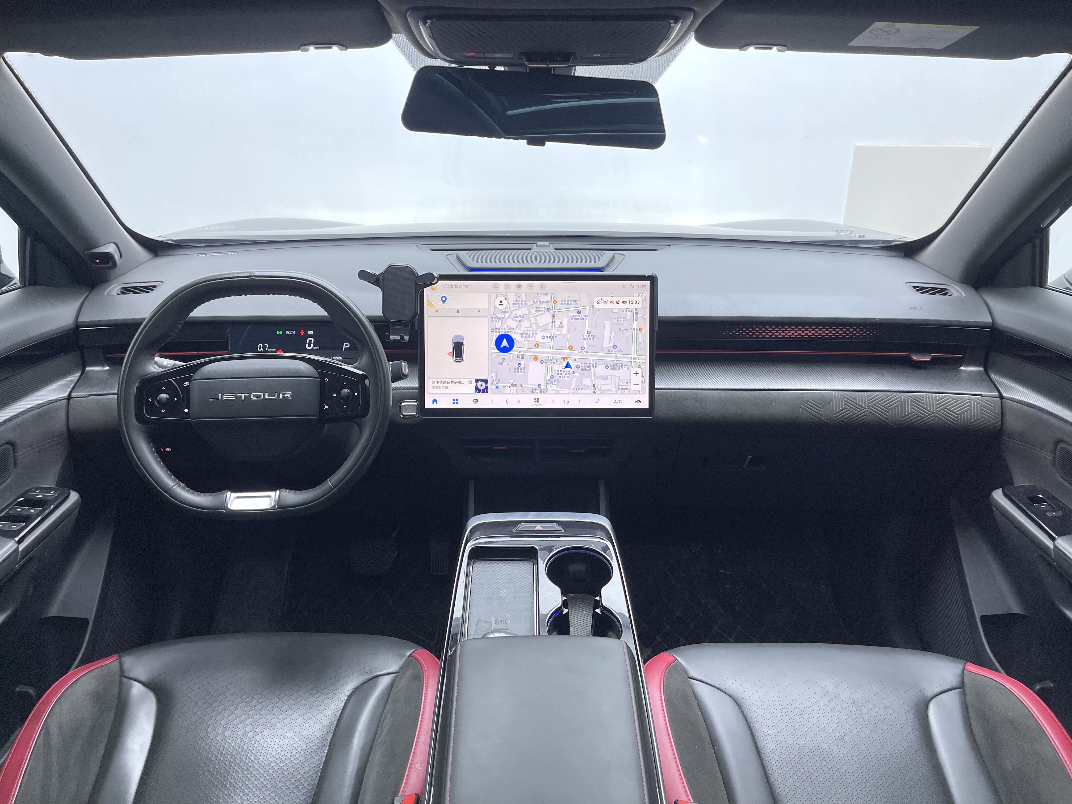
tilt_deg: -21.9
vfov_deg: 54.9
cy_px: 402
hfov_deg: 69.4
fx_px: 774
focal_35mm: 25
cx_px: 536
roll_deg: -0.9
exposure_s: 1/75
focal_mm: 5.1
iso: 80
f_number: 1.6
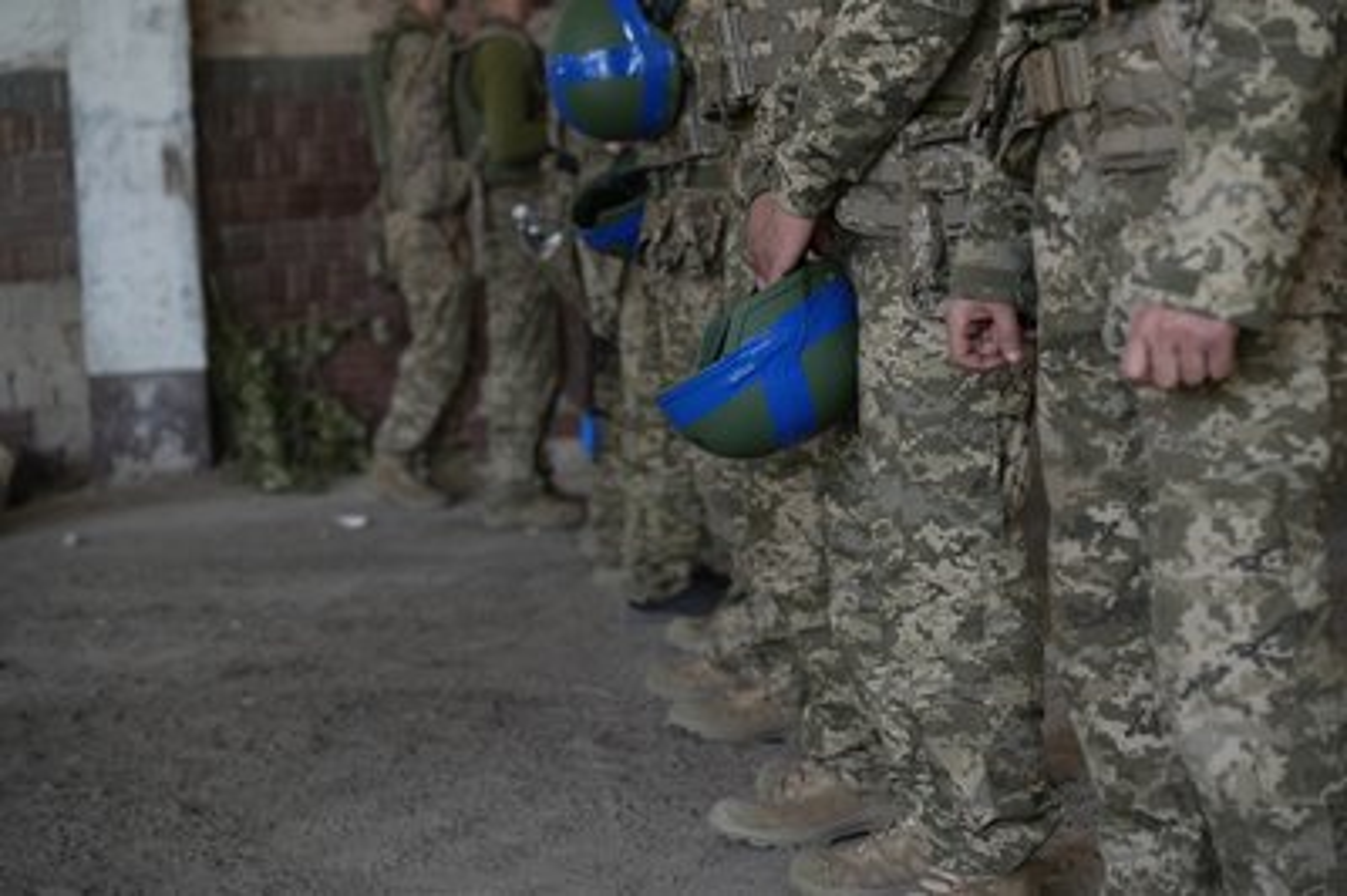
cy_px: 448
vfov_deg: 18.2
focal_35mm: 75
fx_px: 2804
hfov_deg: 27.0
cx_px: 674
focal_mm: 75
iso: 1600
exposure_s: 1/200
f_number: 4
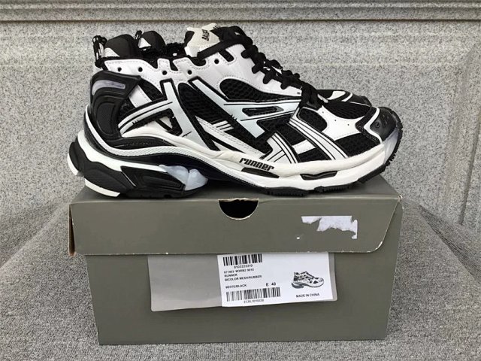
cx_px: 240
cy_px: 180
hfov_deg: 58.4
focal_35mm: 31
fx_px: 431
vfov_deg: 45.4
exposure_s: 1/221
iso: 25
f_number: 2.4
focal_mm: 3.3
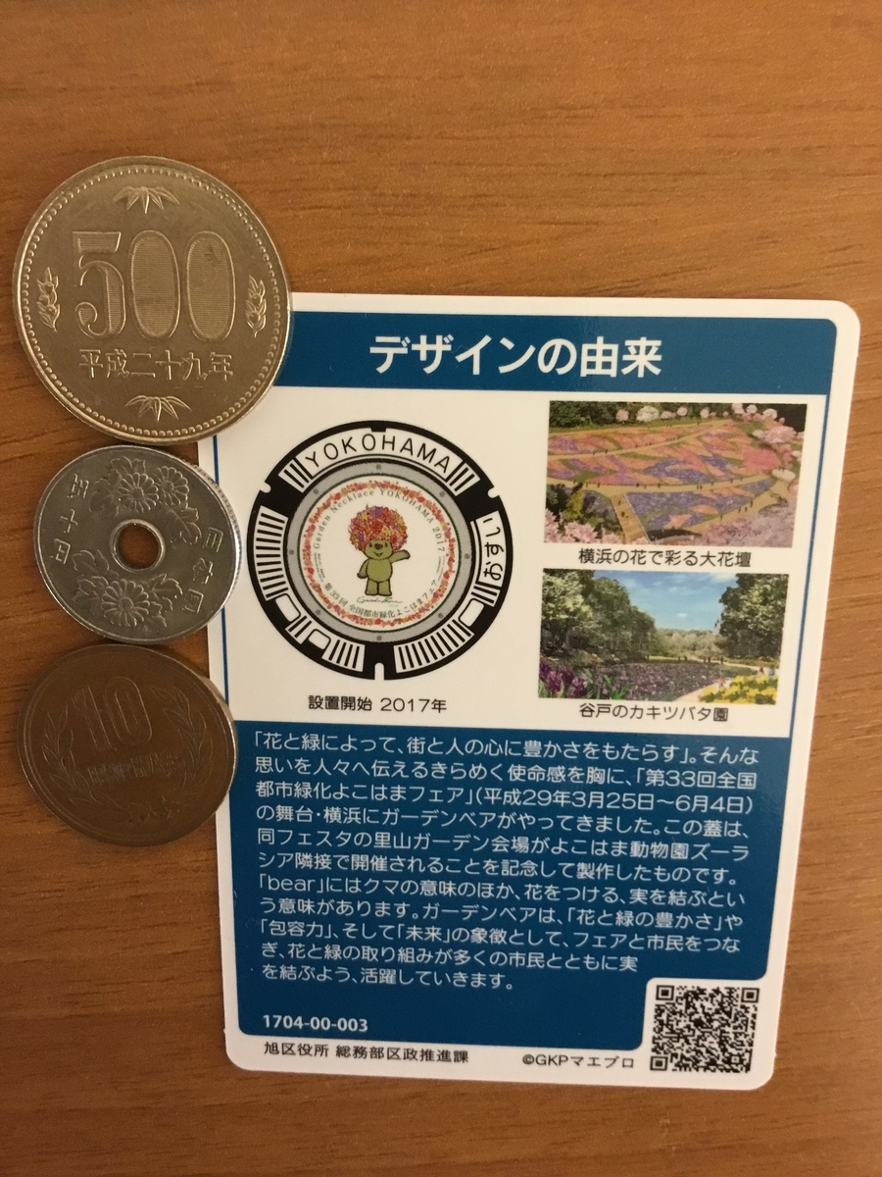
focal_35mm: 31
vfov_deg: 58.4
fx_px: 1053
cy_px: 588
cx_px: 441
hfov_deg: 45.4
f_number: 2.4
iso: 160
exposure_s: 1/33
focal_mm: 3.3
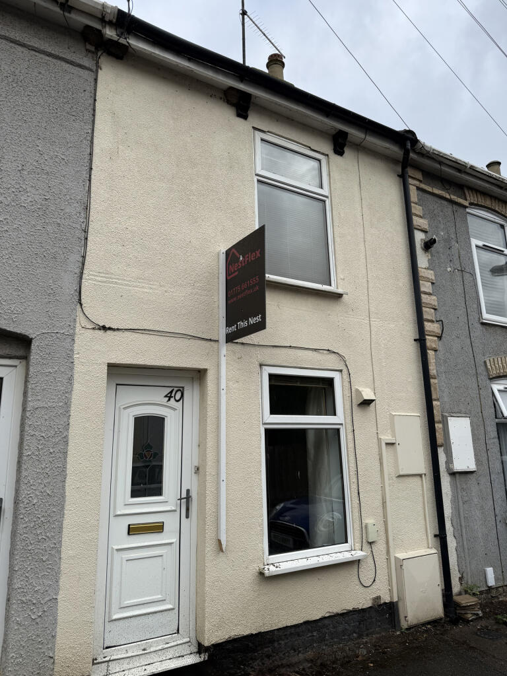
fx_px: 469
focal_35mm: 24
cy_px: 338
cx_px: 254
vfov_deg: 71.6
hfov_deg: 56.8
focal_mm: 6.76
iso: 80
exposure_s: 1/2801
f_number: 1.78
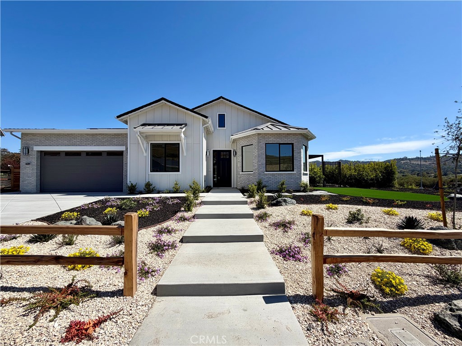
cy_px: 173
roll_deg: +0.3
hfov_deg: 102.1
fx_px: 187
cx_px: 231
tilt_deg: +1.0
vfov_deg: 85.7
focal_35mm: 14
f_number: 2.2
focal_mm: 2.22
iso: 20
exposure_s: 1/970
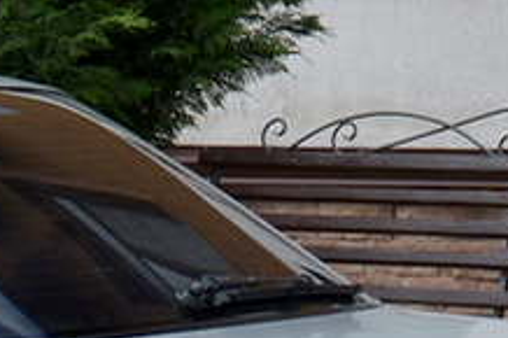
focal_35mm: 314
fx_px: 4427
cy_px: 296
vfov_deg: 4.4
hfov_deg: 6.4
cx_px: -428
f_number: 8
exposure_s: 1/250
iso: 100
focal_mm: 38
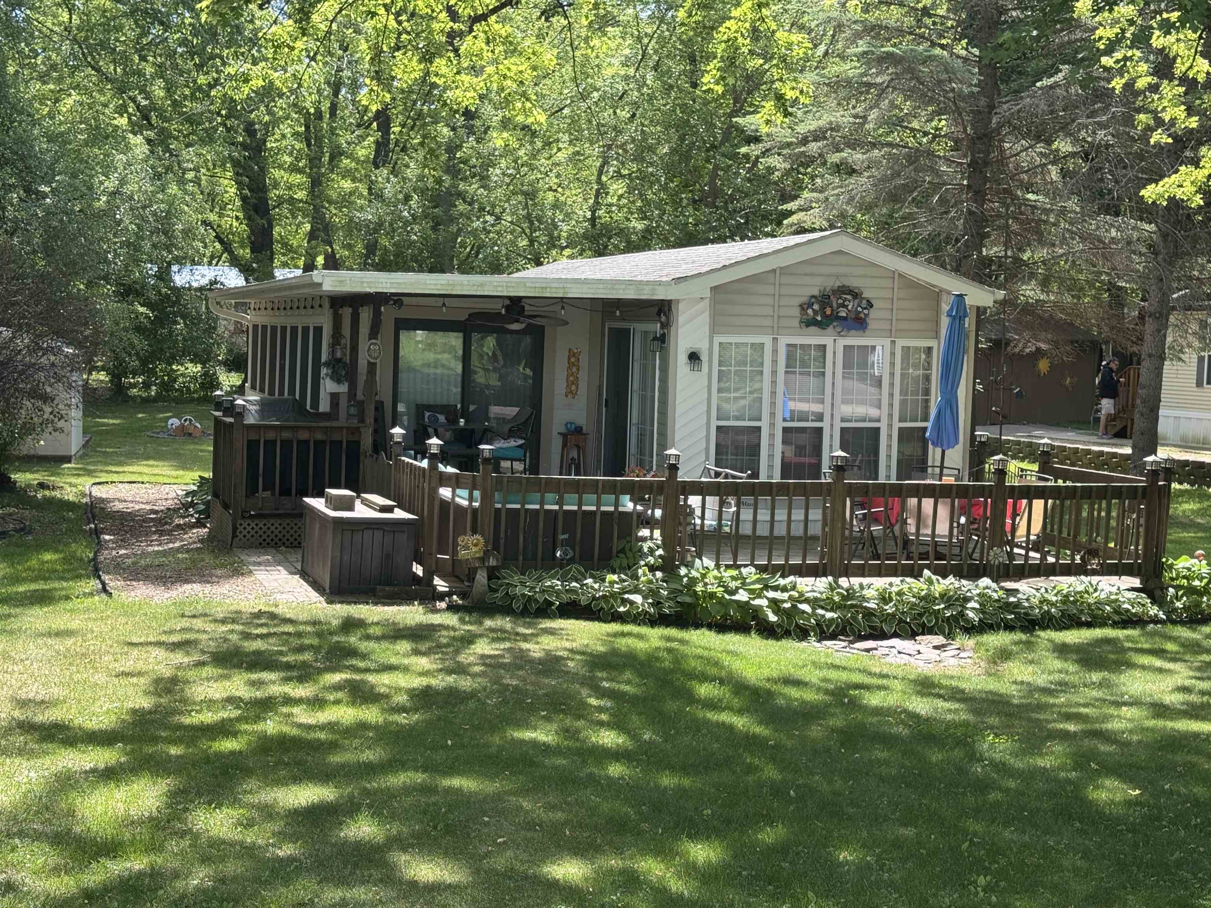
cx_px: 606
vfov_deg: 30.3
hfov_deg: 39.7
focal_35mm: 48
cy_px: 454
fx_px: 1679
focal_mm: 6.76
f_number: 1.78
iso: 64
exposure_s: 1/588
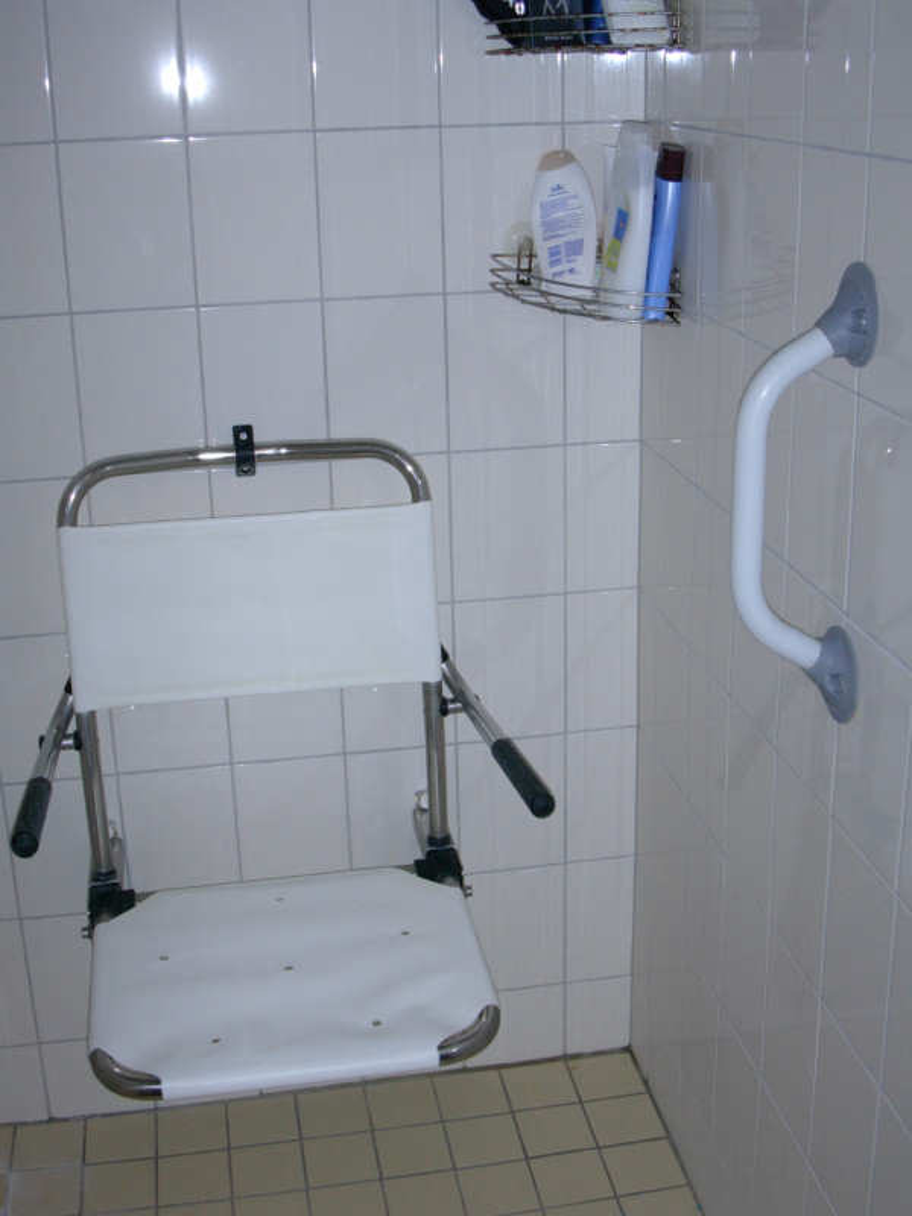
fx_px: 1581
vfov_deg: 42.1
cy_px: 608
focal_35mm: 45
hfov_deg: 32.2
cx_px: 456
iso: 70
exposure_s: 1/64
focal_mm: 6.7
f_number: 2.9
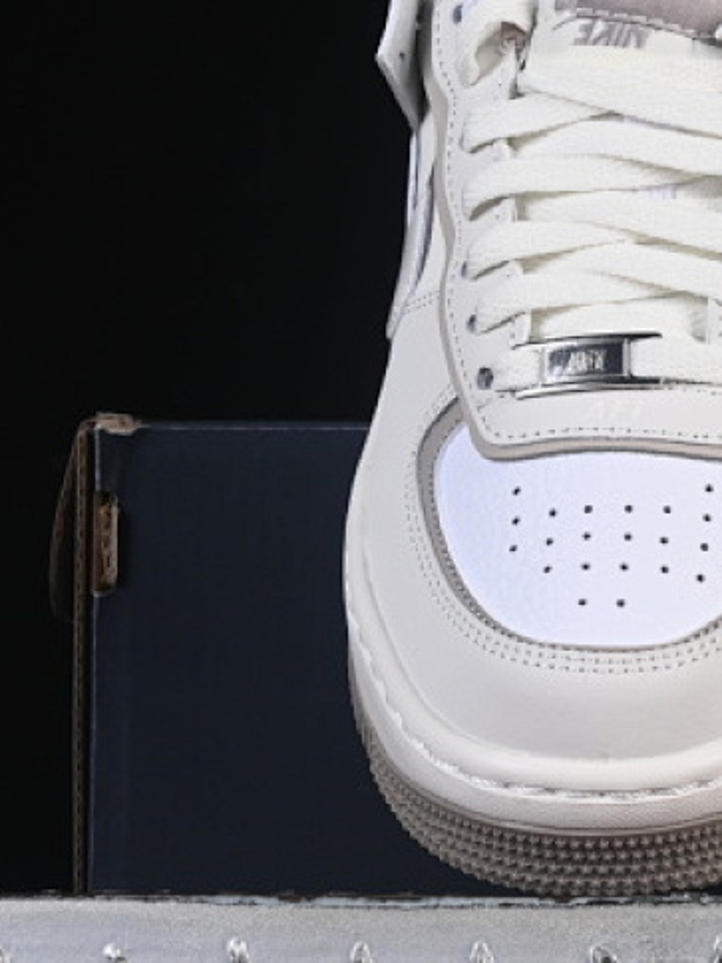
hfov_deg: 9.1
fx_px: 4477
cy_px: 456
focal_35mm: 161
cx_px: 869
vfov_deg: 12.3
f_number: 8
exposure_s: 1/80
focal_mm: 50
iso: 160
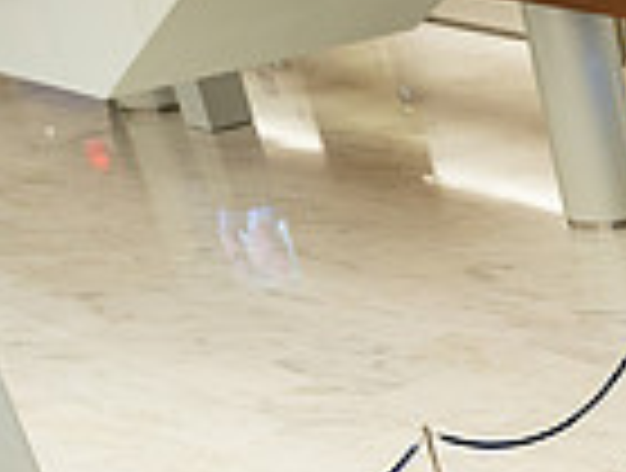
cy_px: 845
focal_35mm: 104
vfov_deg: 13.0
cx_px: 1193
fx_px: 1886
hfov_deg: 15.6
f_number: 3.2
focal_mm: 26
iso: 1600
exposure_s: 1/160
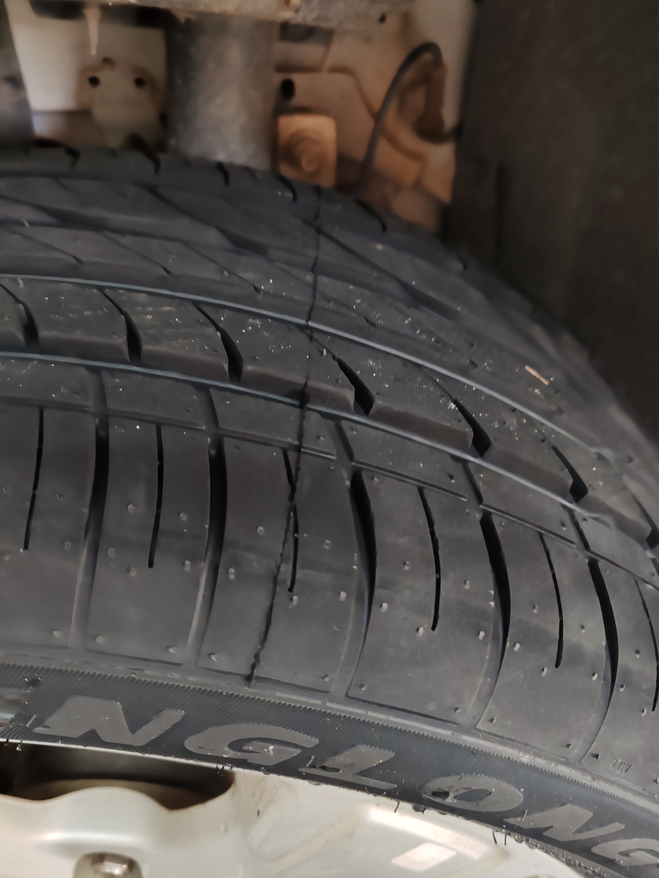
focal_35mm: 27
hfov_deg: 51.4
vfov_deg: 65.3
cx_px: 330
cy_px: 439
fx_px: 685
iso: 1000
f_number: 1.9
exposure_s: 1/50
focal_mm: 6.12
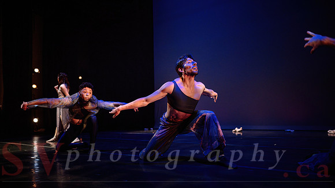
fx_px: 223
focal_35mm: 25
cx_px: 168
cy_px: 111
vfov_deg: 45.5
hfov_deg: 73.8
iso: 1000
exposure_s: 1/400
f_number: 1.4
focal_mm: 24
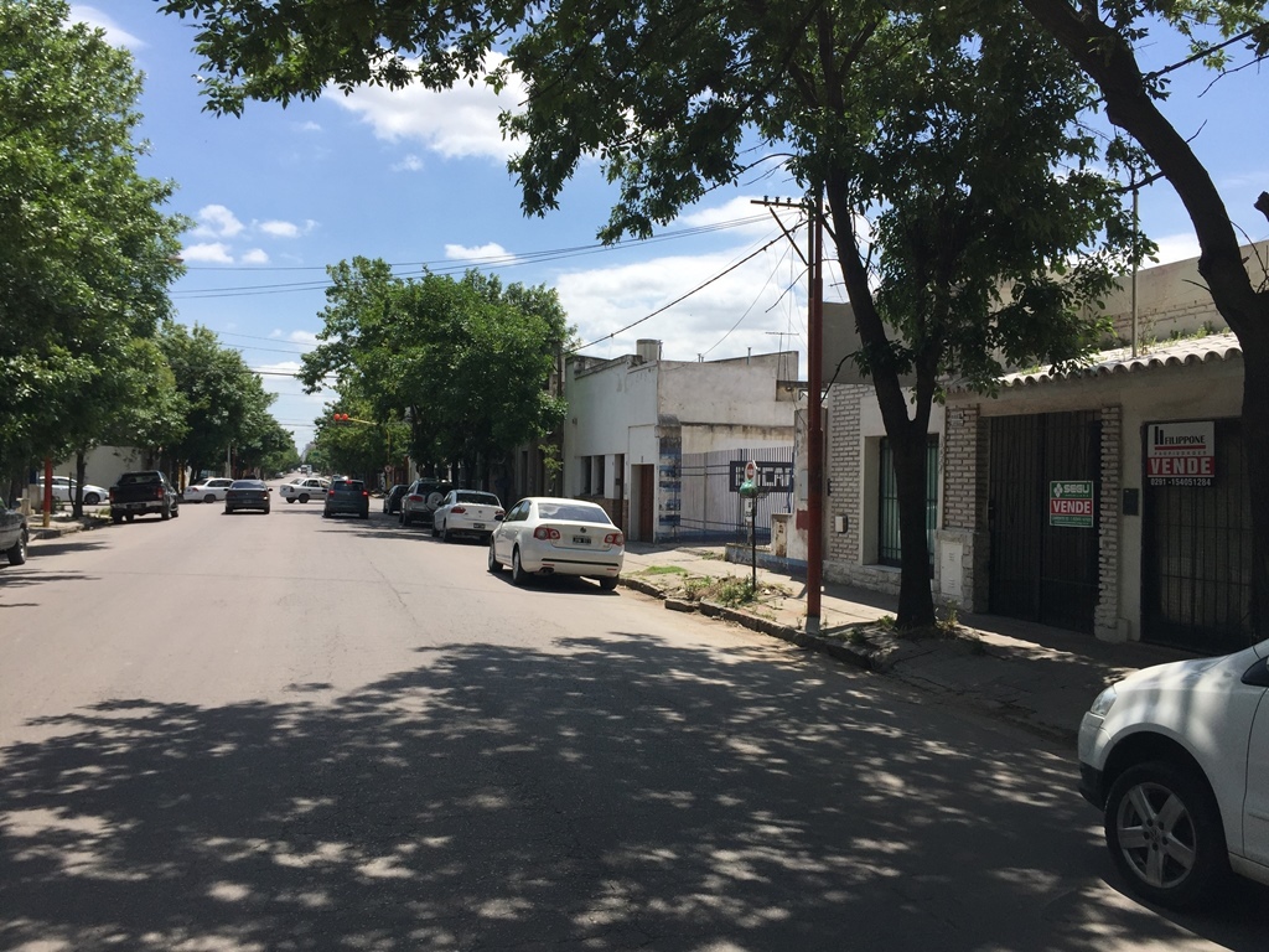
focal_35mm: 29
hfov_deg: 61.7
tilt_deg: -0.2
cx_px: 634
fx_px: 1063
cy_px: 476
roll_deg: -2.0
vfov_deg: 48.2
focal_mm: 4.15
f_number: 2.2
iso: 32
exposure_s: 1/2825
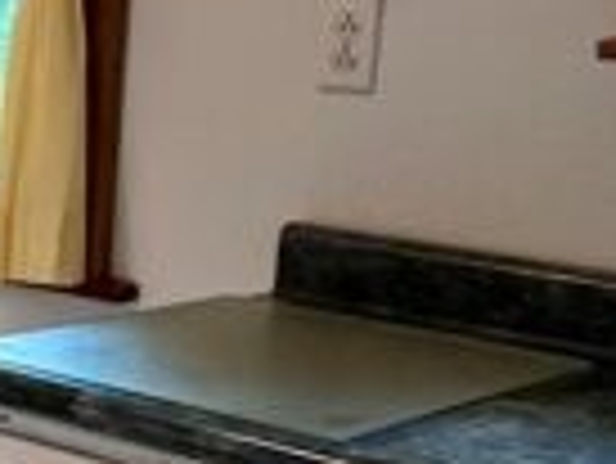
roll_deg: -1.4
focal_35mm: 101
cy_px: 252
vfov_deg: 14.7
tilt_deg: -9.2
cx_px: -452
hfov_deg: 16.6
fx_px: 1799
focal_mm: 1.57
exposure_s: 1/60
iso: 250
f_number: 1.8
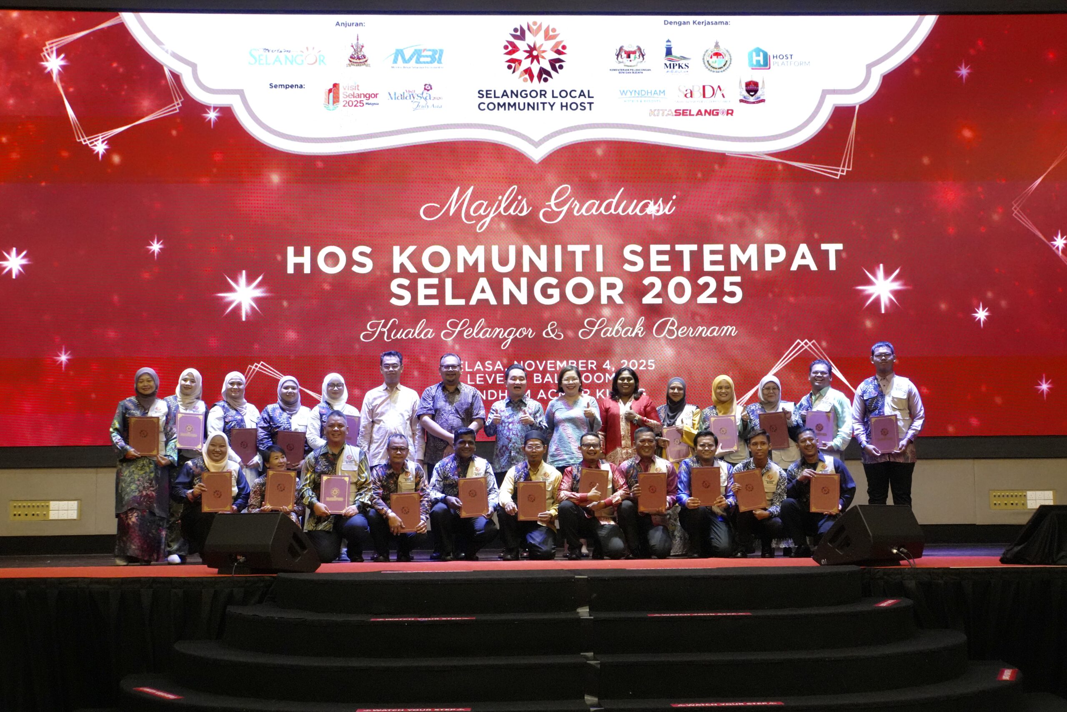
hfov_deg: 42.3
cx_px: 534
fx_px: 1378
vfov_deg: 28.9
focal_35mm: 46
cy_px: 356
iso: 4000
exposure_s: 1/160
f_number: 6.3
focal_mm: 31
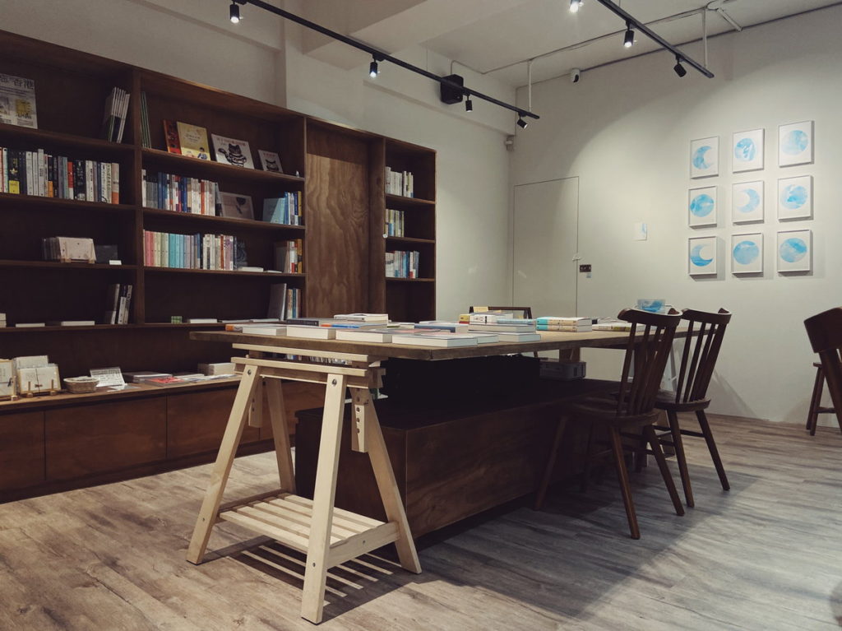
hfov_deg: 67.3
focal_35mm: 26
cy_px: 316
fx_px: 632
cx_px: 421
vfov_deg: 53.0
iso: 80
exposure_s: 1/60
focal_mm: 4.25
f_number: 1.8
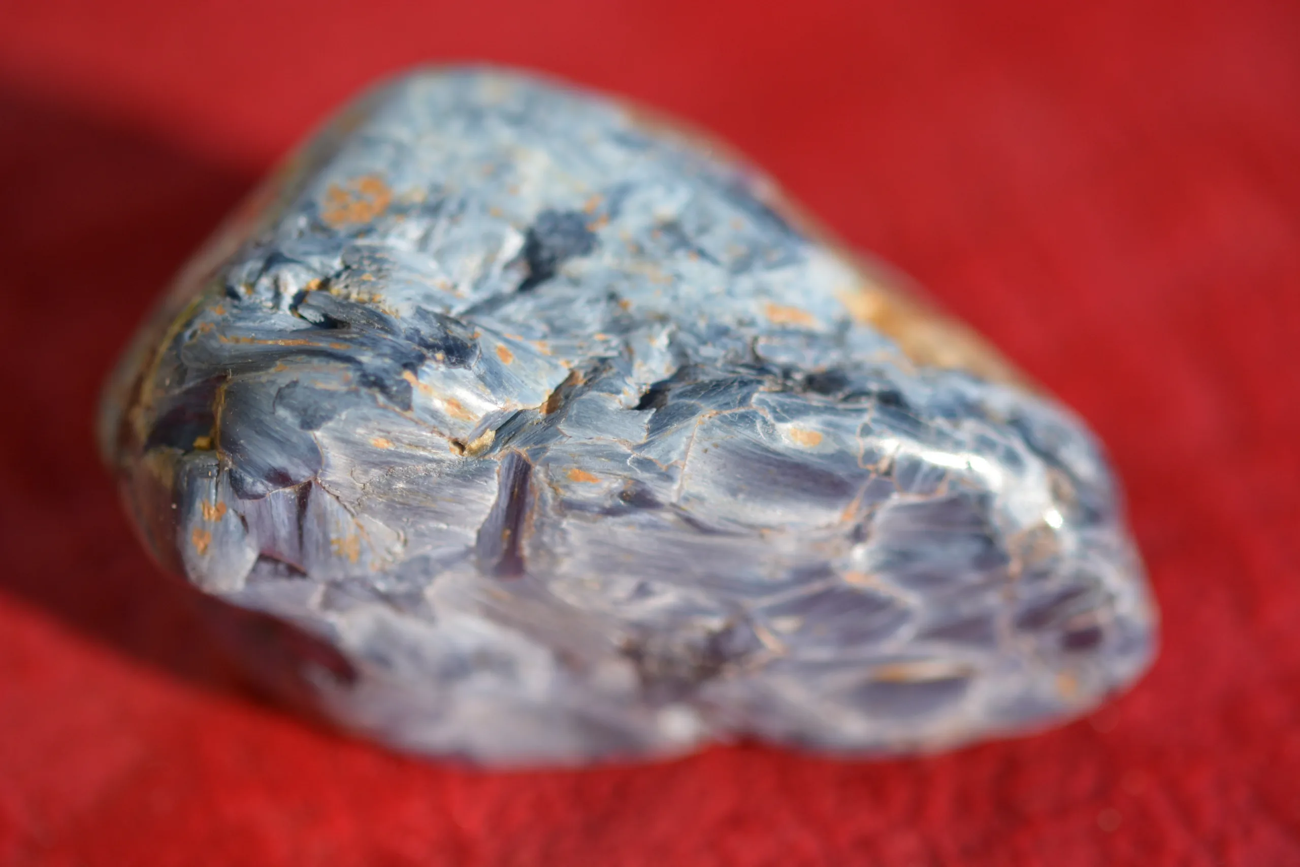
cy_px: 434
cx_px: 650
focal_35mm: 158
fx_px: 5688
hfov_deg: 13.0
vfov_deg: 8.7
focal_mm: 105
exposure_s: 1/3200
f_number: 3.8
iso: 400
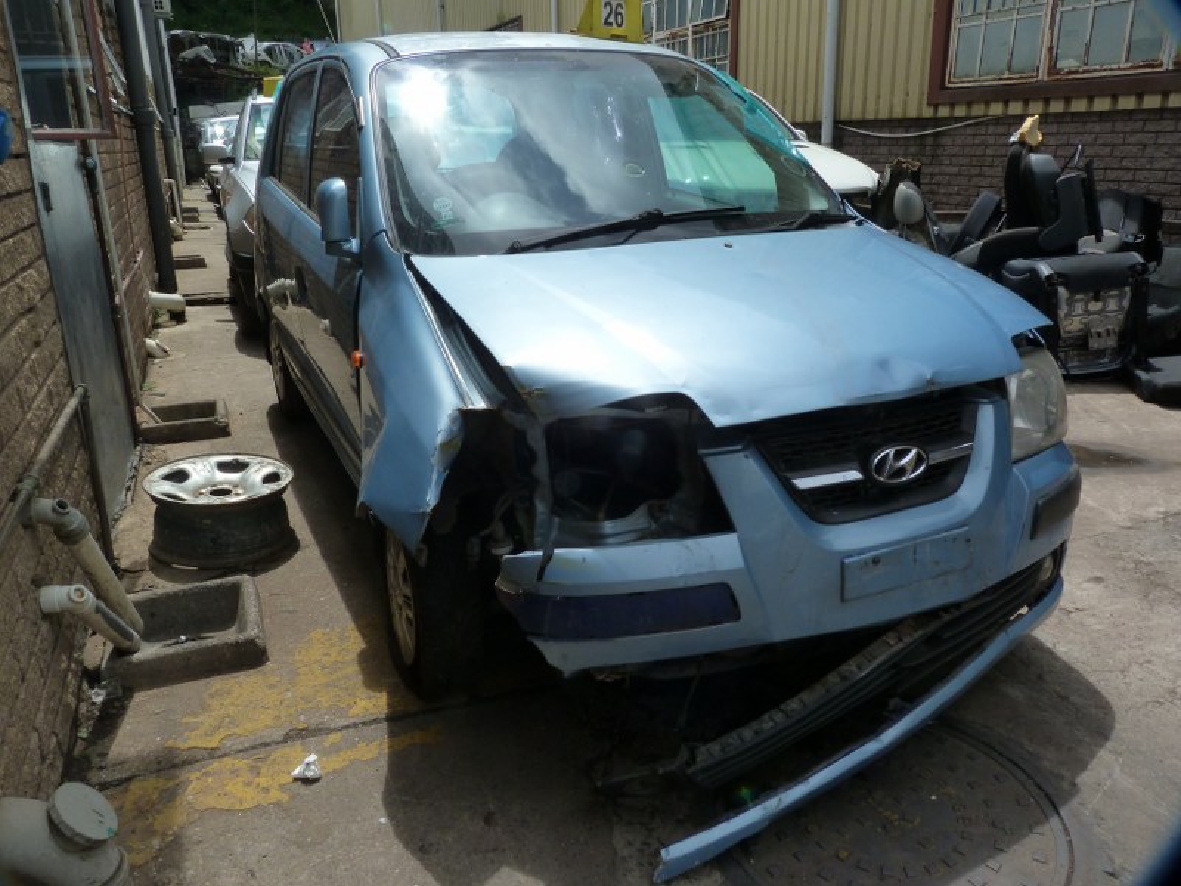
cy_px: 443
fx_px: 853
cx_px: 590
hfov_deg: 69.4
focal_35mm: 25
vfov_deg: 54.9
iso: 125
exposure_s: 1/500
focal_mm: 4.5
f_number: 5.6
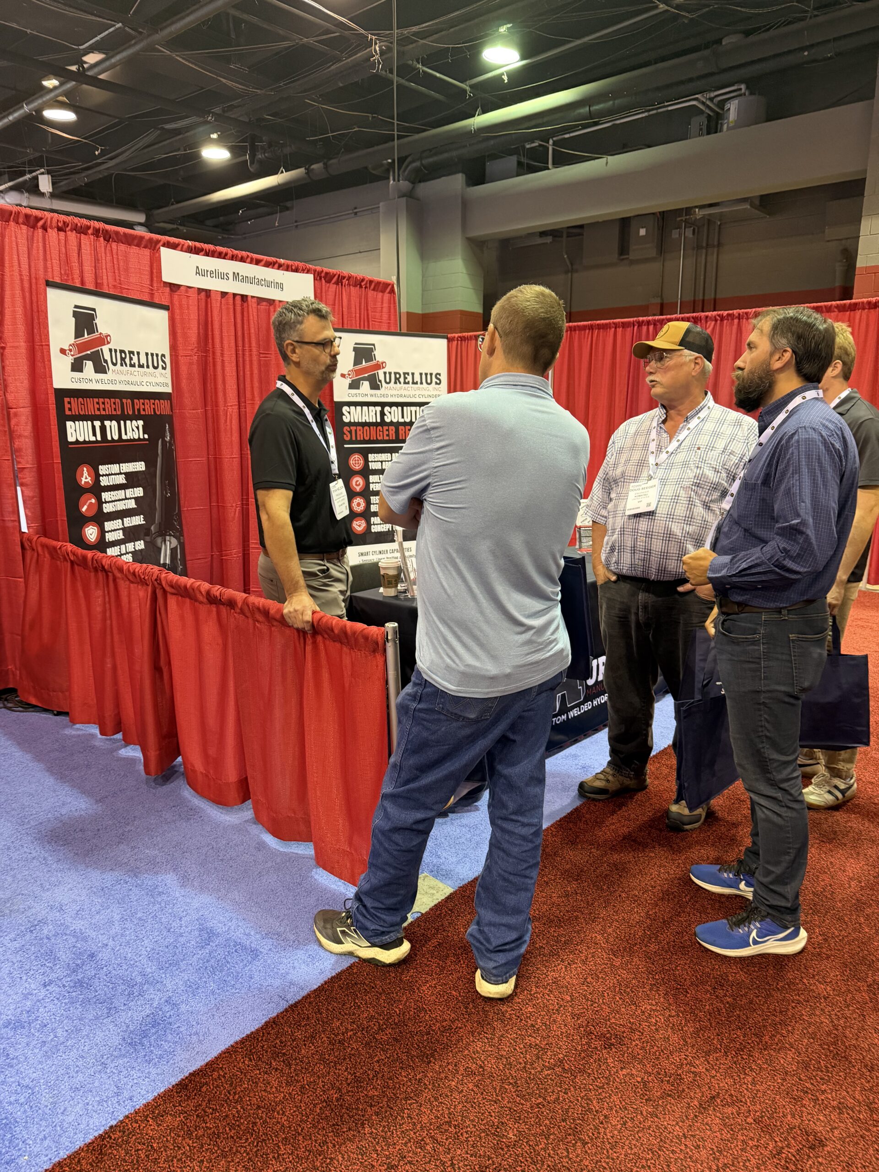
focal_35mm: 24
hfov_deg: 56.8
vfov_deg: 71.6
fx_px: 813
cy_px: 586
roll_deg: -0.4
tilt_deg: -9.8
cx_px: 440
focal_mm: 6.76
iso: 400
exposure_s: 1/60
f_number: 1.78
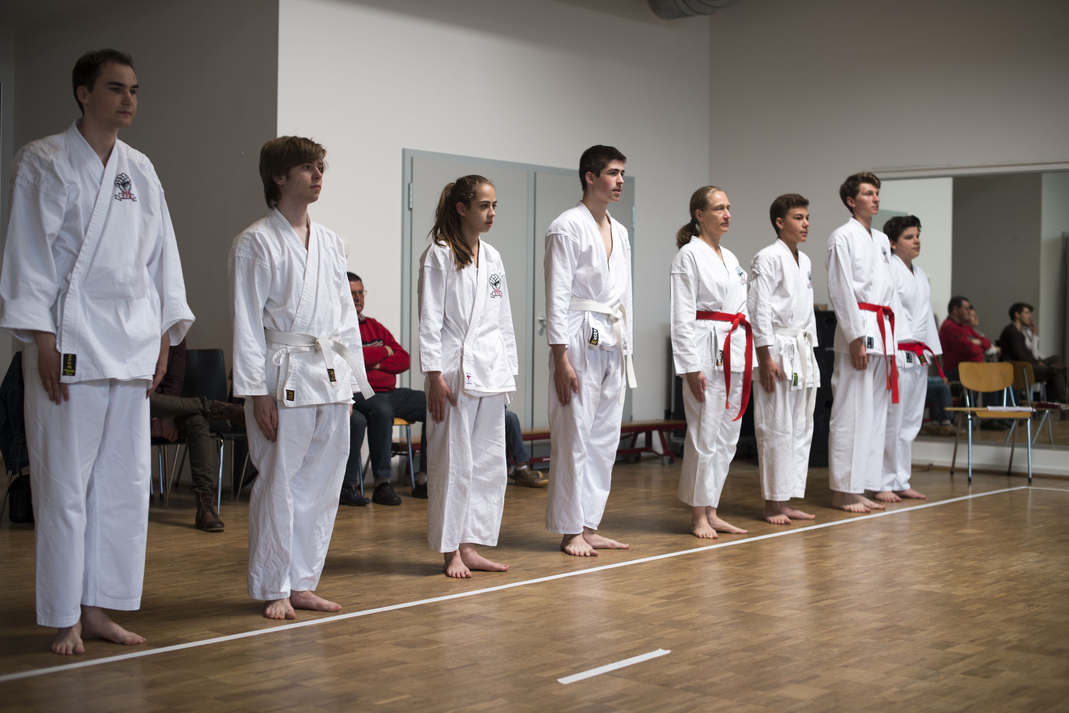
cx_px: 534
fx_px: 1485
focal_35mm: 50
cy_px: 356
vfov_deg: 27.0
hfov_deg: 39.6
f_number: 2.8
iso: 100
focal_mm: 50
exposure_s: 1/320
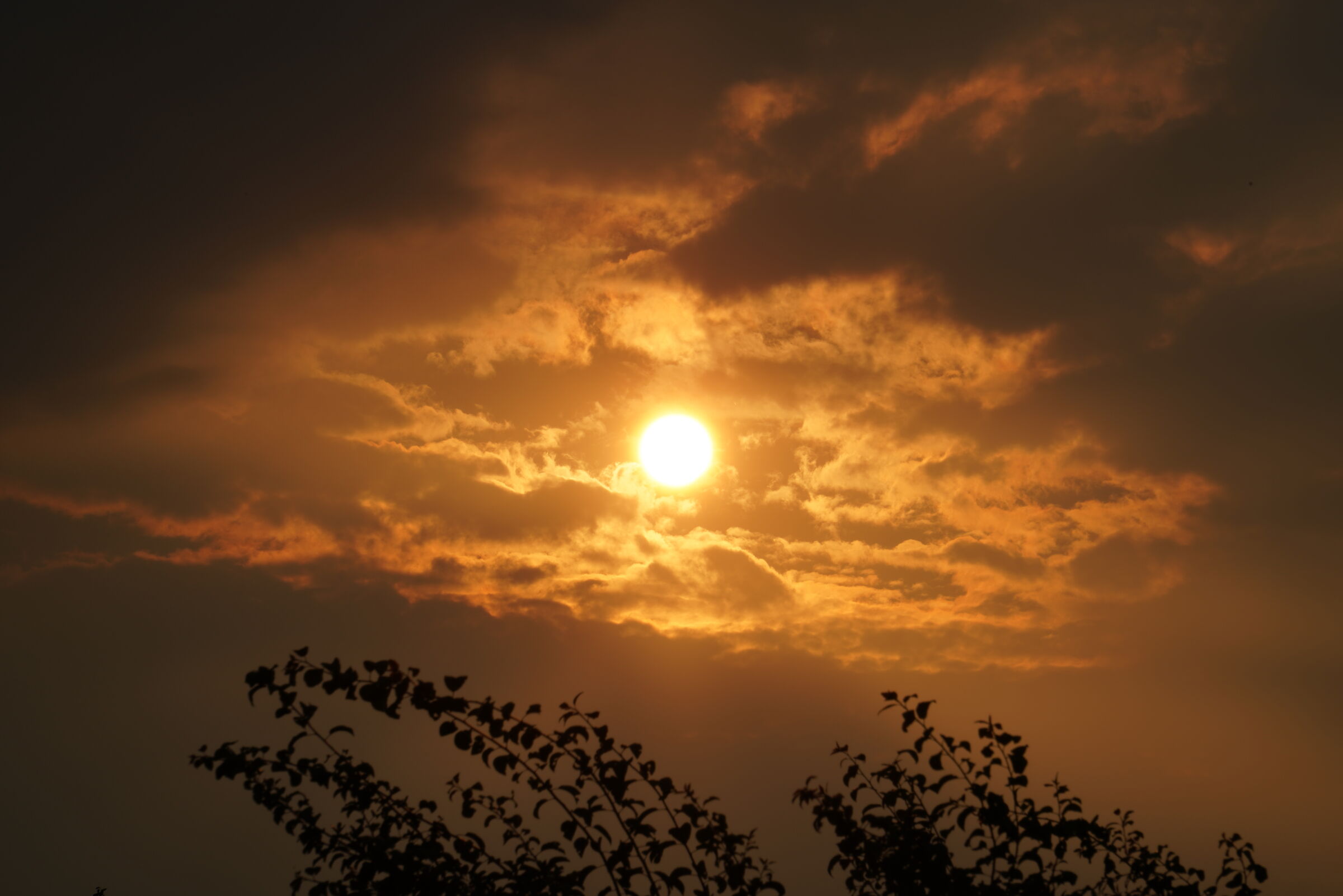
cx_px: 672
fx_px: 7462
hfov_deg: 10.3
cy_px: 448
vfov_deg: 6.9
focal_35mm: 200
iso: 100
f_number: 32
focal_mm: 200
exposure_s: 1/100
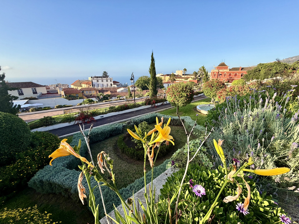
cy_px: 112
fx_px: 121
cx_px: 150
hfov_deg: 102.1
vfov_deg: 85.7
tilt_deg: -17.9
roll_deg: +0.2
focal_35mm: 14
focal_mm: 2.22
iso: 40
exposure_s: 1/651
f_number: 2.2
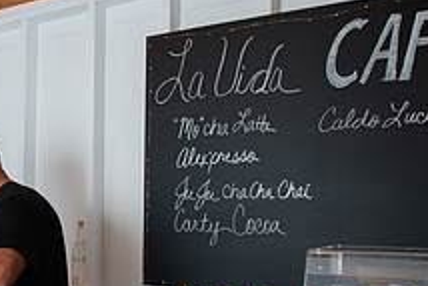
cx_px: 102
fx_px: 547
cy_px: 219
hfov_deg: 41.3
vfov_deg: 28.8
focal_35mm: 46
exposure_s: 1/200
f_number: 2.8
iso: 200
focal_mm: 17
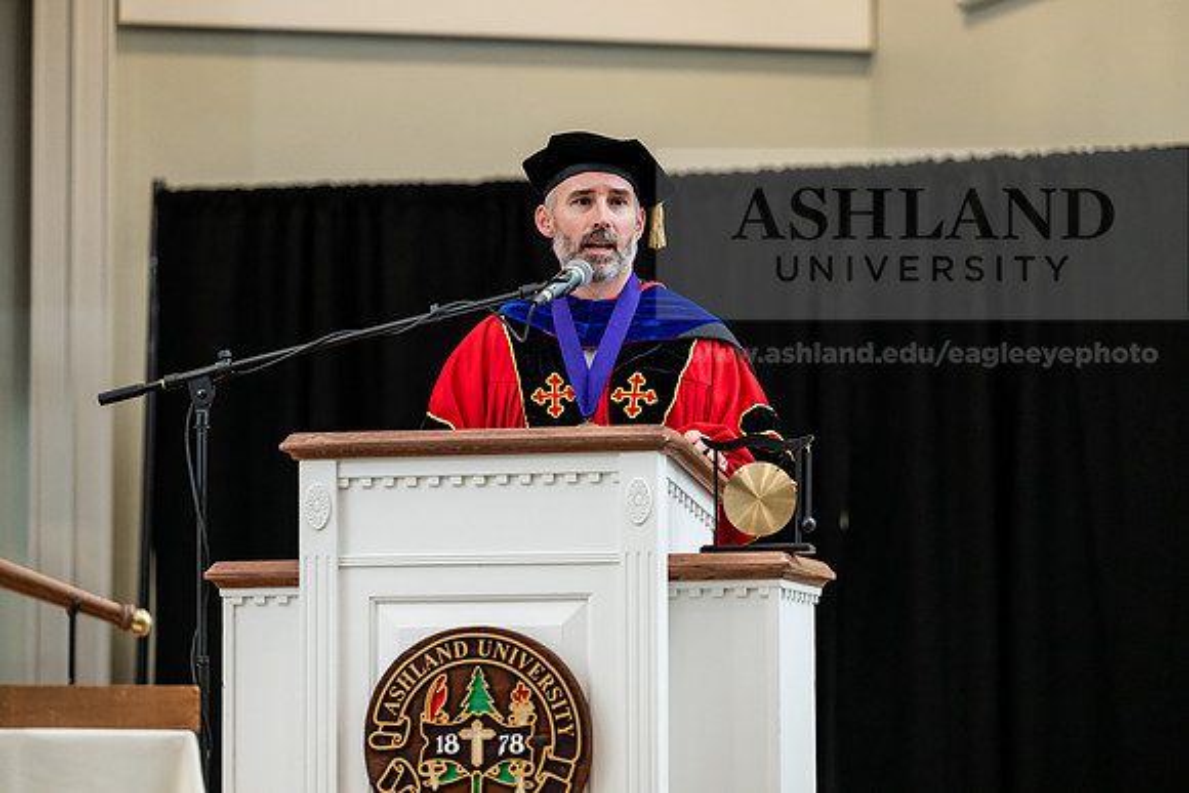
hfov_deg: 12.8
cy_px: 396
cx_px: 594
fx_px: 5285
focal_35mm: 160
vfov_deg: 8.6
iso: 1600
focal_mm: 160
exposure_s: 1/200
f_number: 3.2
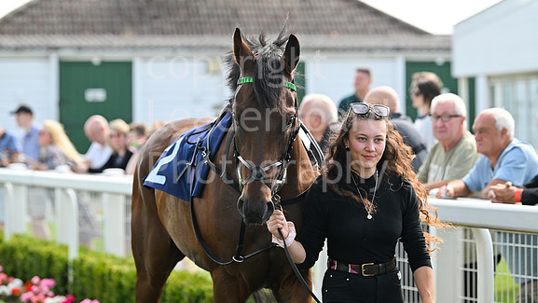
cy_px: 124
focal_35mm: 158
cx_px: 269
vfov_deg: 7.7
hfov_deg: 13.6
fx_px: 2255
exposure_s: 1/1000
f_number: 4.5
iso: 400
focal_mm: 150
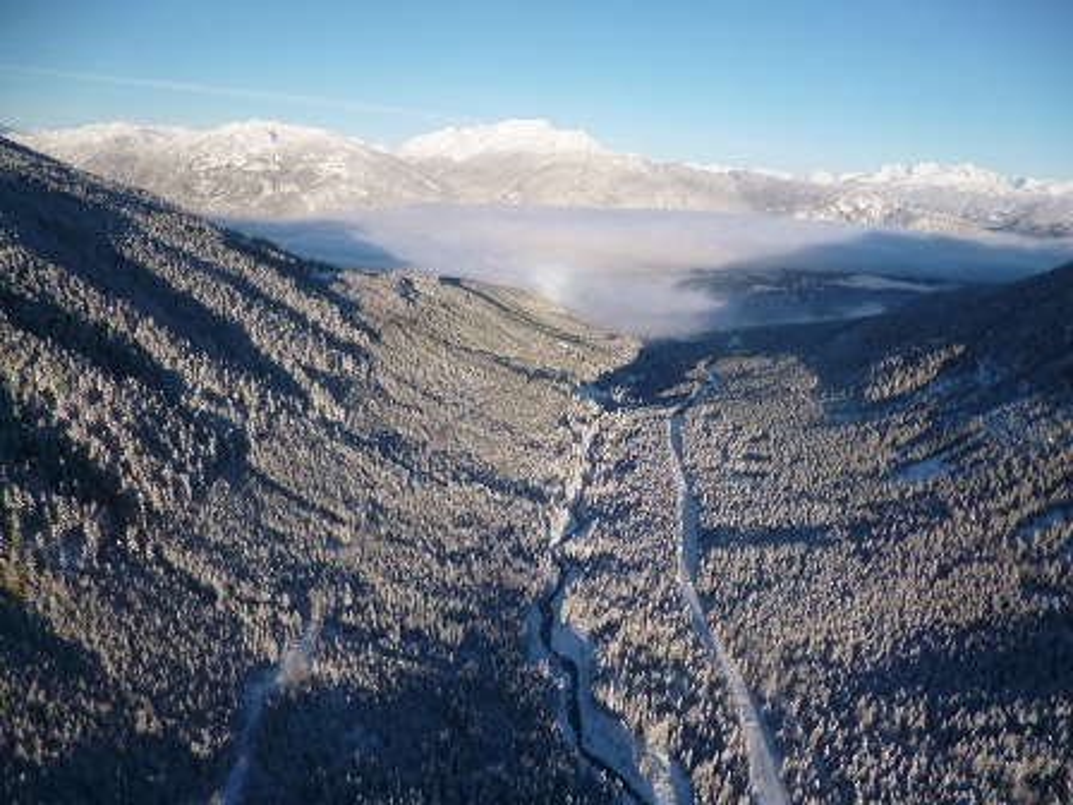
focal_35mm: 24
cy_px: 402
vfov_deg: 56.8
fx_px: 744
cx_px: 536
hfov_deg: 71.6
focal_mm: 4.3
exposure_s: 1/640
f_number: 2.5
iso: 100
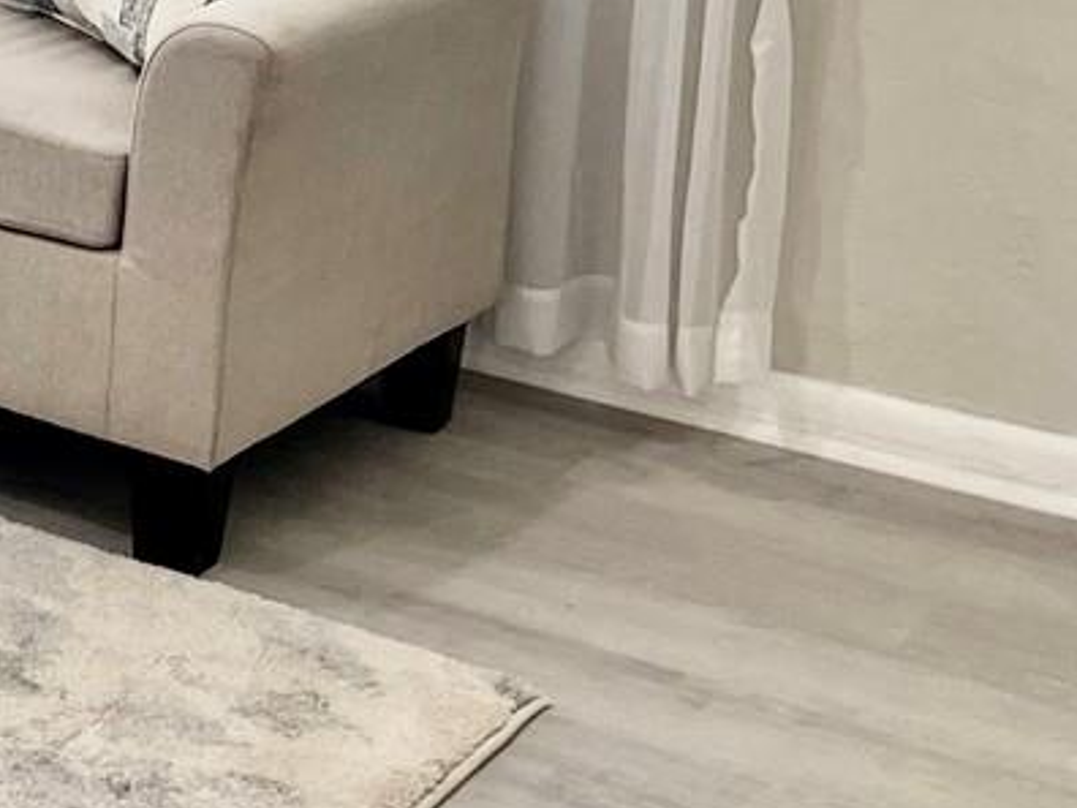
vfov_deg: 13.4
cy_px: -373
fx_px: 3267
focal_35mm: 105
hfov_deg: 15.7
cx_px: -919
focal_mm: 5.1
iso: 40
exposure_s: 1/120
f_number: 1.6
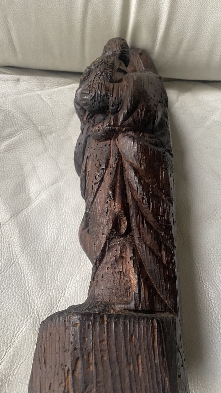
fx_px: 302
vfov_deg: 66.1
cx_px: 119
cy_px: 199
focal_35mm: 29
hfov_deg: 40.1
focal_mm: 4.2
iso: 250
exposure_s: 1/60
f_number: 1.6
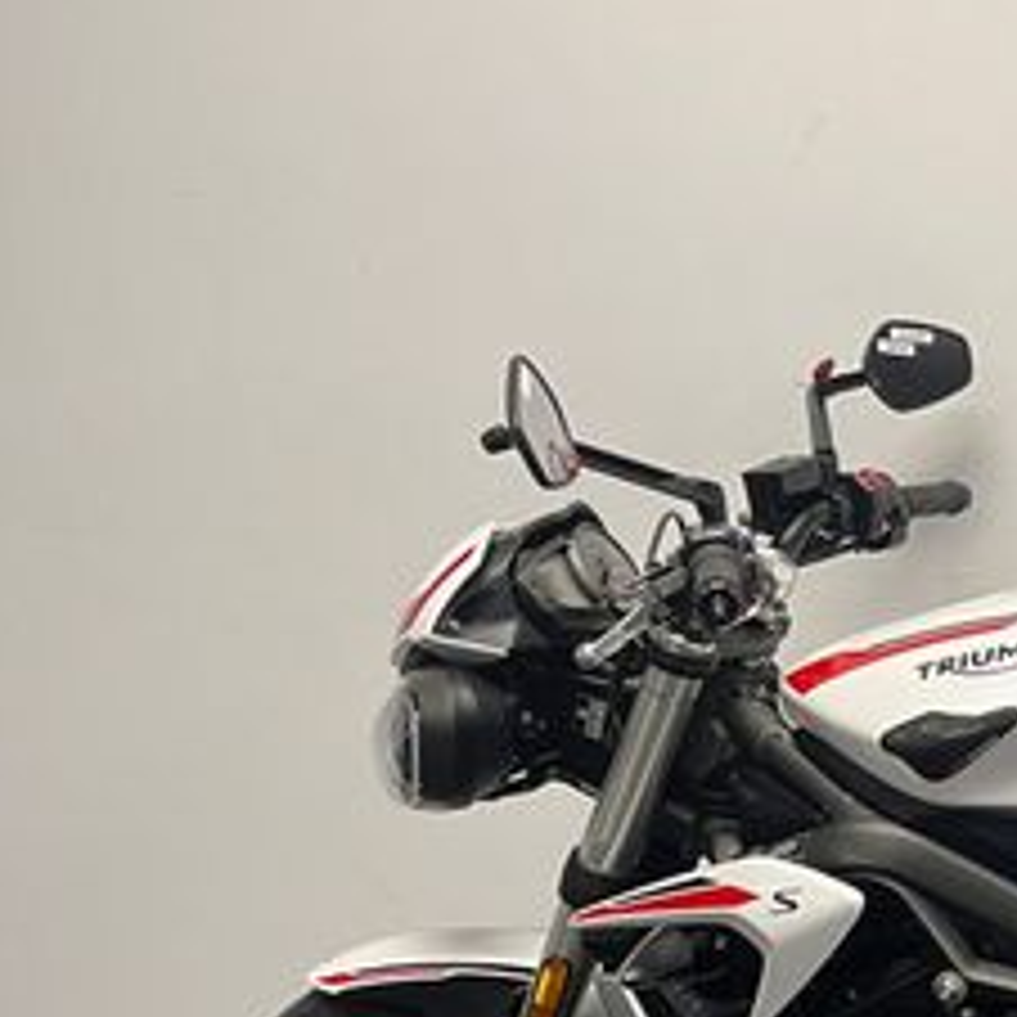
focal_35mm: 65
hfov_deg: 24.1
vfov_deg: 25.5
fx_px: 2161
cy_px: 958
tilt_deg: -13.4
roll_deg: +0.0
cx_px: 1215
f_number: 1.6
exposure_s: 1/50
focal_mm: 5.1
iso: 80
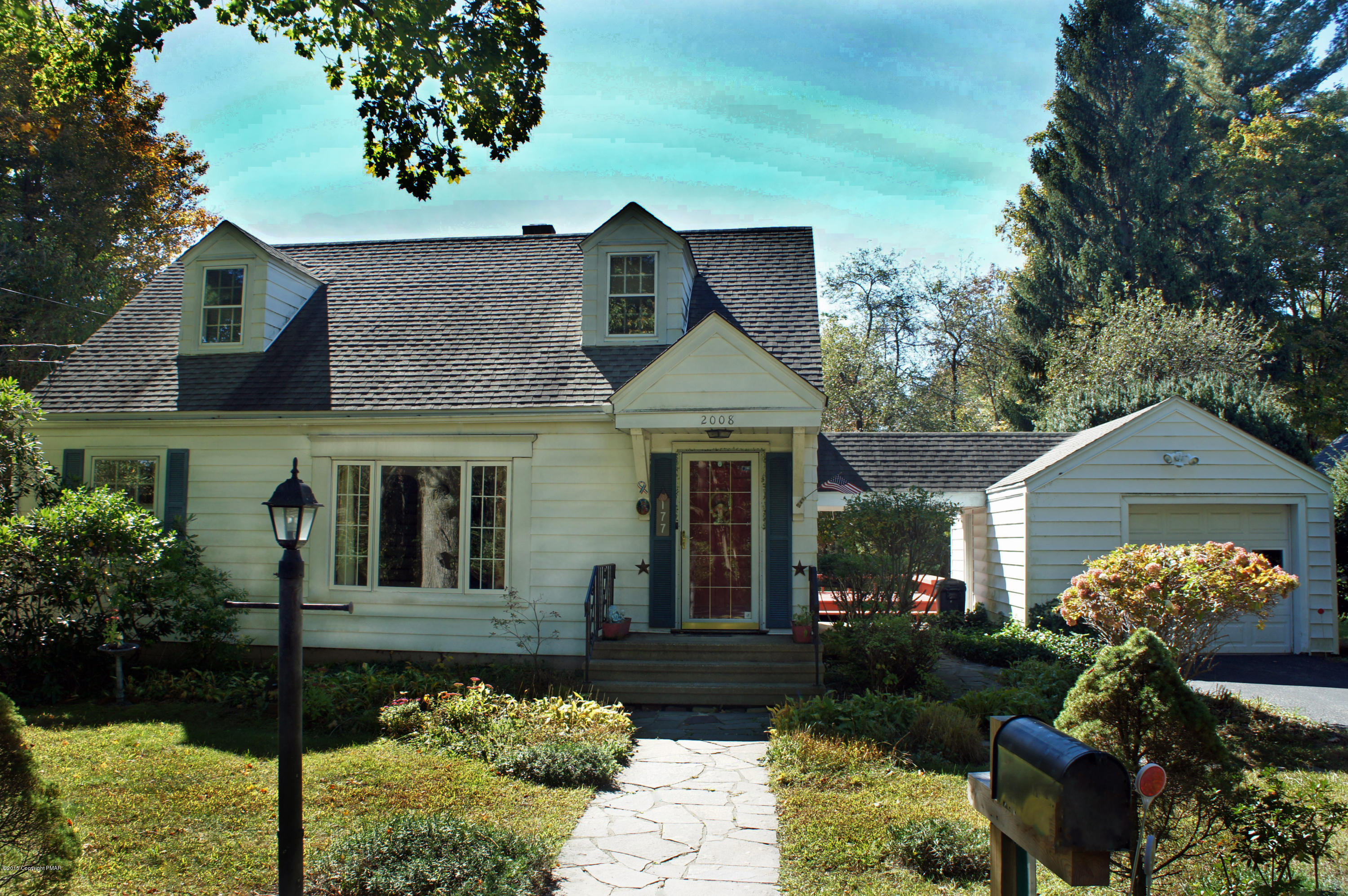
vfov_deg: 47.9
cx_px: 674
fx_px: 1010
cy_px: 448
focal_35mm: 27
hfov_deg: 67.4
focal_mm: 18
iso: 200
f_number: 5.6
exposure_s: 1/80
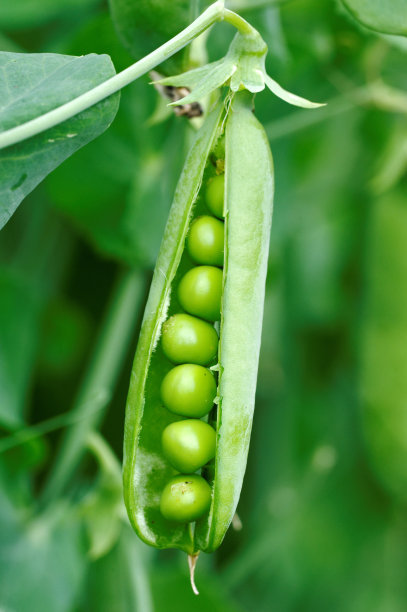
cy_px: 306
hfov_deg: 7.6
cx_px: 204
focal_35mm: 180
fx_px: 3057
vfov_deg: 11.4
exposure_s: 1/320
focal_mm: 180
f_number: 11
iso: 1000
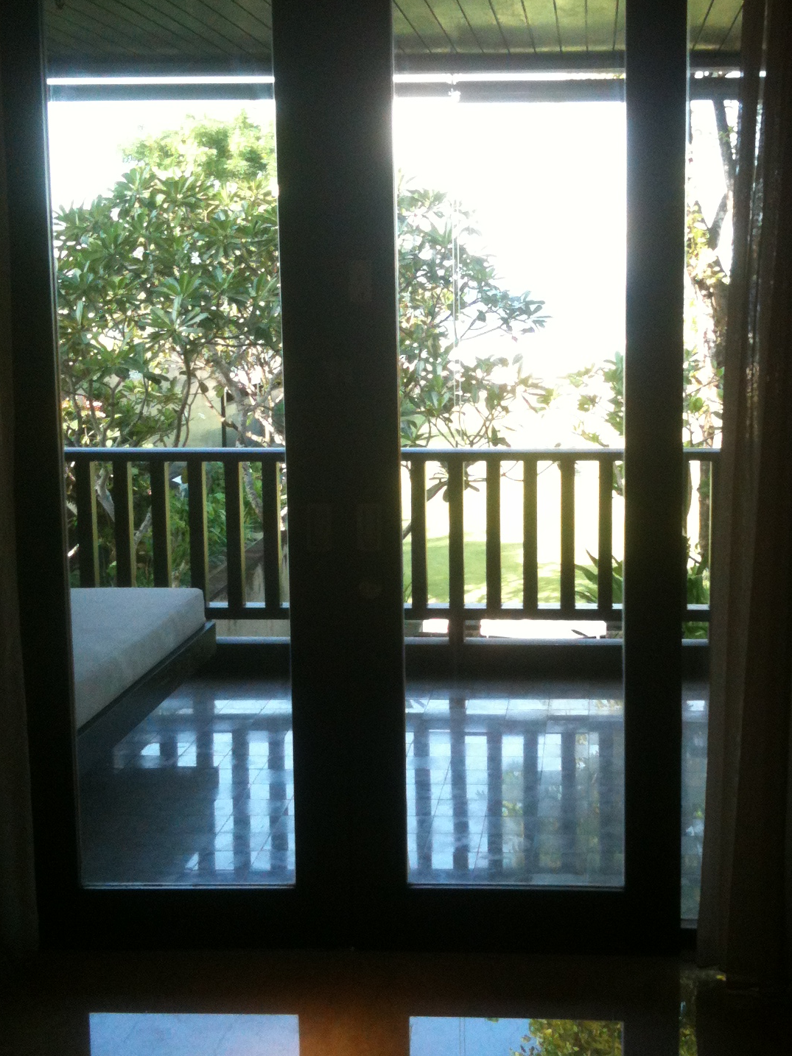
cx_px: 499
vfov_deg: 38.2
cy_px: 509
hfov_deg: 29.0
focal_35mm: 50
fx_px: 1526
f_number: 2.8
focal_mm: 3.85
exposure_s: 1/120
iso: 100
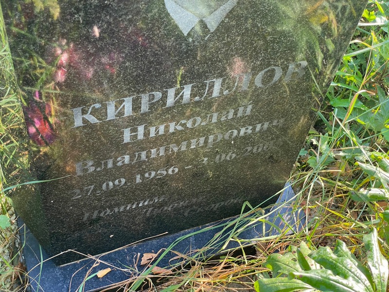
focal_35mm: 52
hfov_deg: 36.8
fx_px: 584
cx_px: 194
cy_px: 146
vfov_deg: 28.0
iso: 32
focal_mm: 6
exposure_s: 1/122
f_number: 2
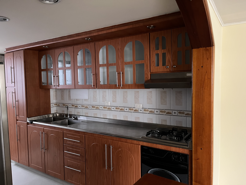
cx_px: 123
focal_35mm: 26
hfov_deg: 67.3
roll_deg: +1.5
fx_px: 185
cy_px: 92
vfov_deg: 53.1
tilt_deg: -3.0
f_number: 1.6
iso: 640
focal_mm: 5.1
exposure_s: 1/33
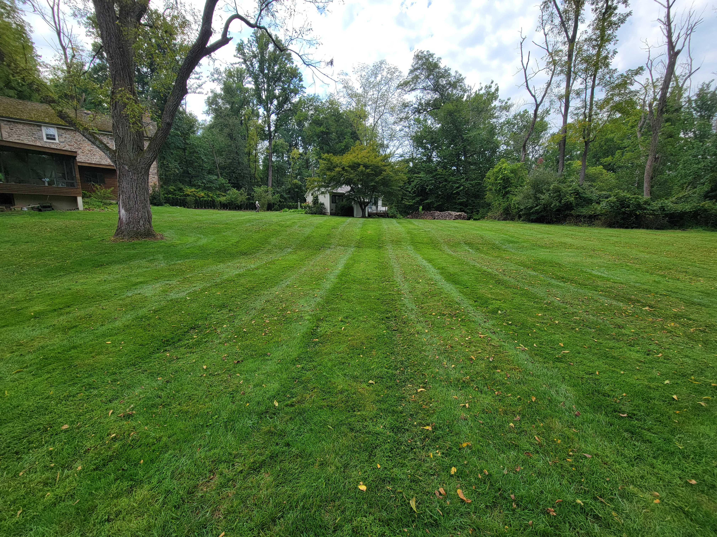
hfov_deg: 106.2
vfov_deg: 89.9
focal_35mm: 13
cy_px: 268
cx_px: 358
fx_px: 269
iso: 50
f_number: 2.2
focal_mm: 2.2
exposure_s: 1/1000
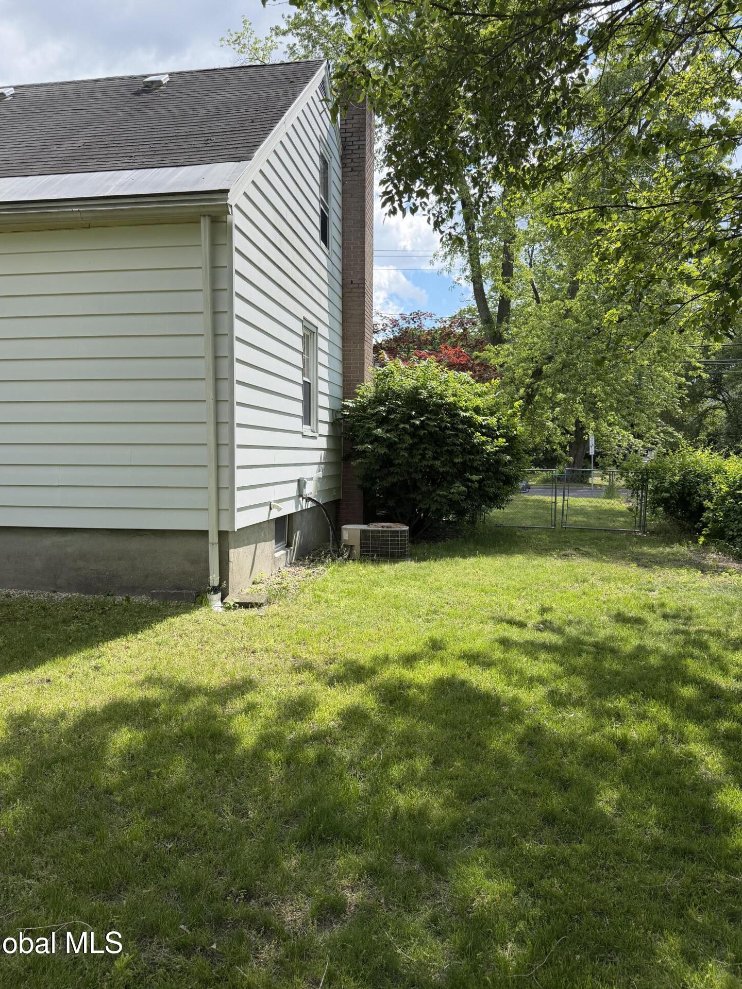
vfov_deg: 69.4
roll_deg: +0.3
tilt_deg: -0.8
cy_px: 475
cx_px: 357
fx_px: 715
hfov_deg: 54.9
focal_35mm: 25
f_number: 1.78
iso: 100
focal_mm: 6.76
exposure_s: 1/2907
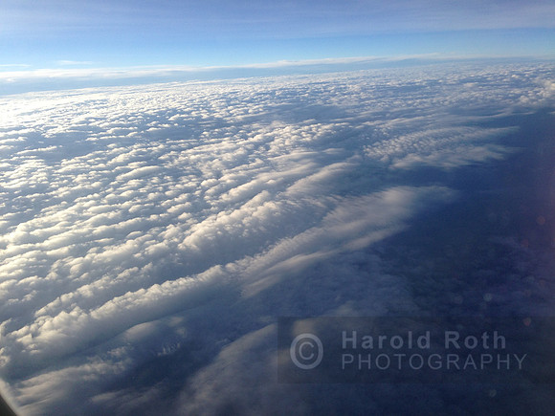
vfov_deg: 42.9
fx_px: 529
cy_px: 208
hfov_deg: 55.4
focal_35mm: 33
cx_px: 278
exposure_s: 1/861
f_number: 2.4
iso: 50
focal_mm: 4.13
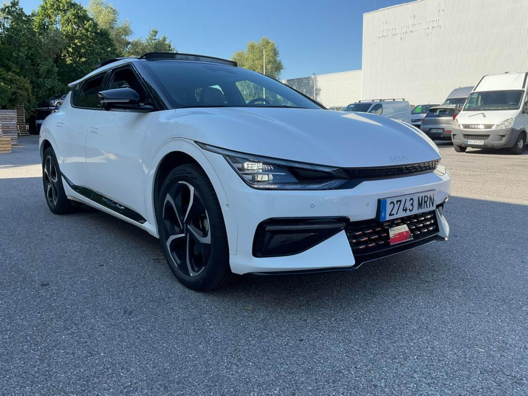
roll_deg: +0.6
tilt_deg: -8.6
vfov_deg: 48.2
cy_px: 198
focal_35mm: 29
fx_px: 442
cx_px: 264
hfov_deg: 61.7
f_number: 1.8
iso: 16
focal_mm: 3
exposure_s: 1/635
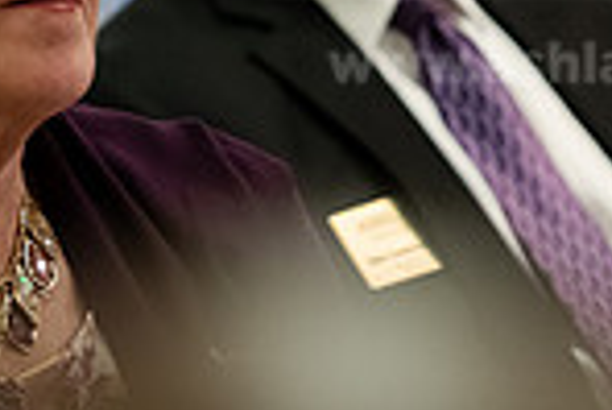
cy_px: 151
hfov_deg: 3.9
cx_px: 141
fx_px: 8985
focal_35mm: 528
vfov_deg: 2.6
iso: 2500
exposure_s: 1/200
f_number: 2.8
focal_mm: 135
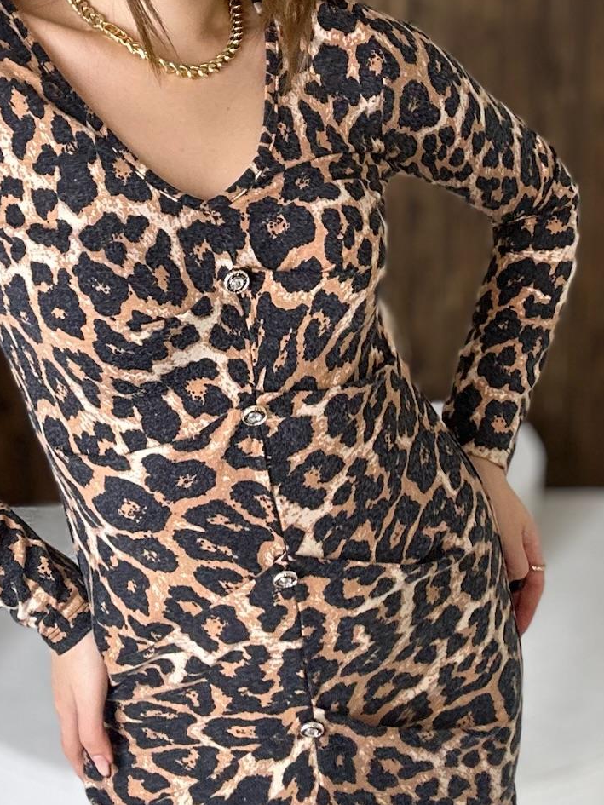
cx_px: 242
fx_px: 1512
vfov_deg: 28.9
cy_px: 114
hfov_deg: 22.6
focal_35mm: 65
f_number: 1.9
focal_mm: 2.69
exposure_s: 1/121
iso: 32
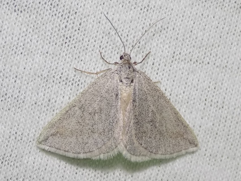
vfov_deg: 13.8
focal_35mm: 107
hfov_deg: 18.4
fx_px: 745
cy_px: 90
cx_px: 120
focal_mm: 19.1
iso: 200
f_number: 4.7
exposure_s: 1/30
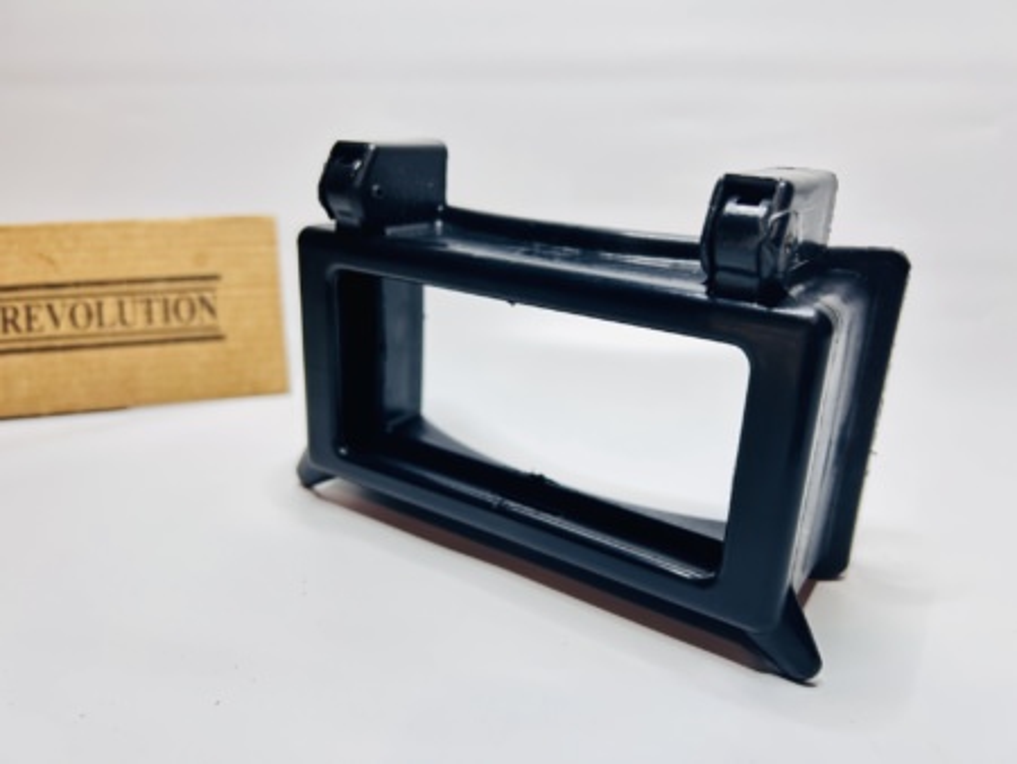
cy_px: 382
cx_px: 508
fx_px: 764
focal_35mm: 26
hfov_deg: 67.3
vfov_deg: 53.1
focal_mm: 5.7
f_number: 1.5
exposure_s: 1/100
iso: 64
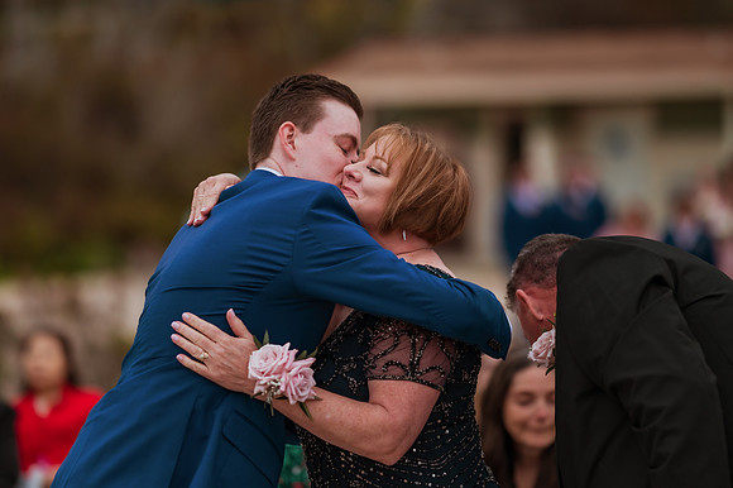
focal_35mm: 135
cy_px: 244
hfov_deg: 15.2
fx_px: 2747
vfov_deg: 10.1
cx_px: 366
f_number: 1.8
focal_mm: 135
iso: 500
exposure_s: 1/3200
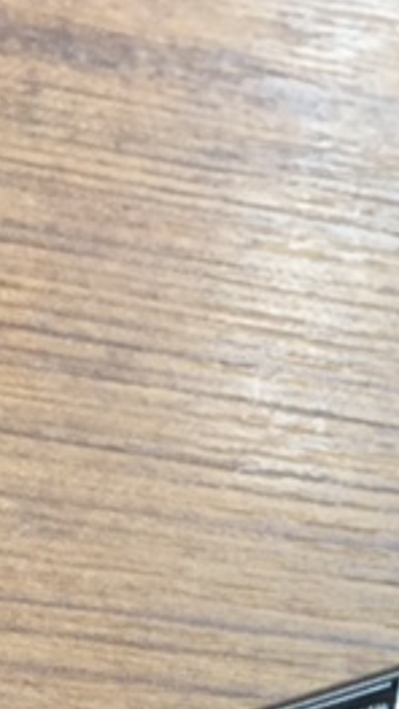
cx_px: 720
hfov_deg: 13.9
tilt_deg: -62.1
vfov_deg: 26.8
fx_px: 1448
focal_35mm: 77
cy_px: 607
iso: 50
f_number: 2.2
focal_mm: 4.15
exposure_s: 1/30
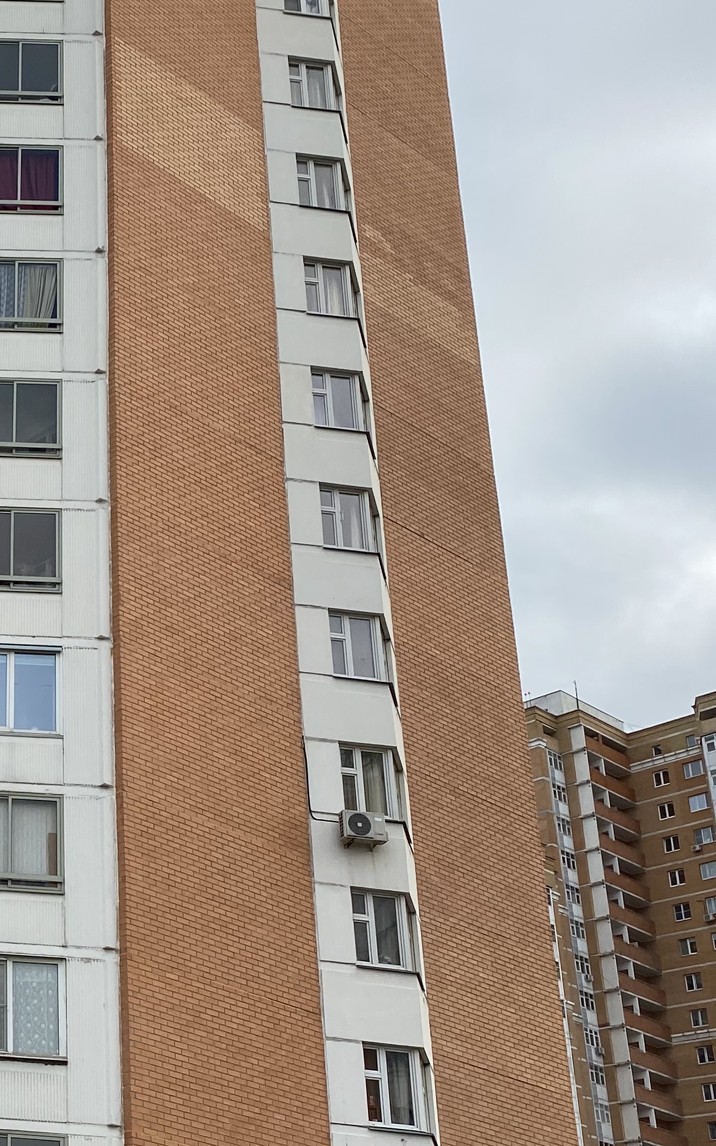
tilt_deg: +25.3
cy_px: 668
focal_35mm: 57
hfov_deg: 20.5
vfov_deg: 35.6
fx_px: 1780
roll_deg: -3.9
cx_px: -252
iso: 32
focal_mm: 4.25
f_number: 1.8
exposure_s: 1/1701
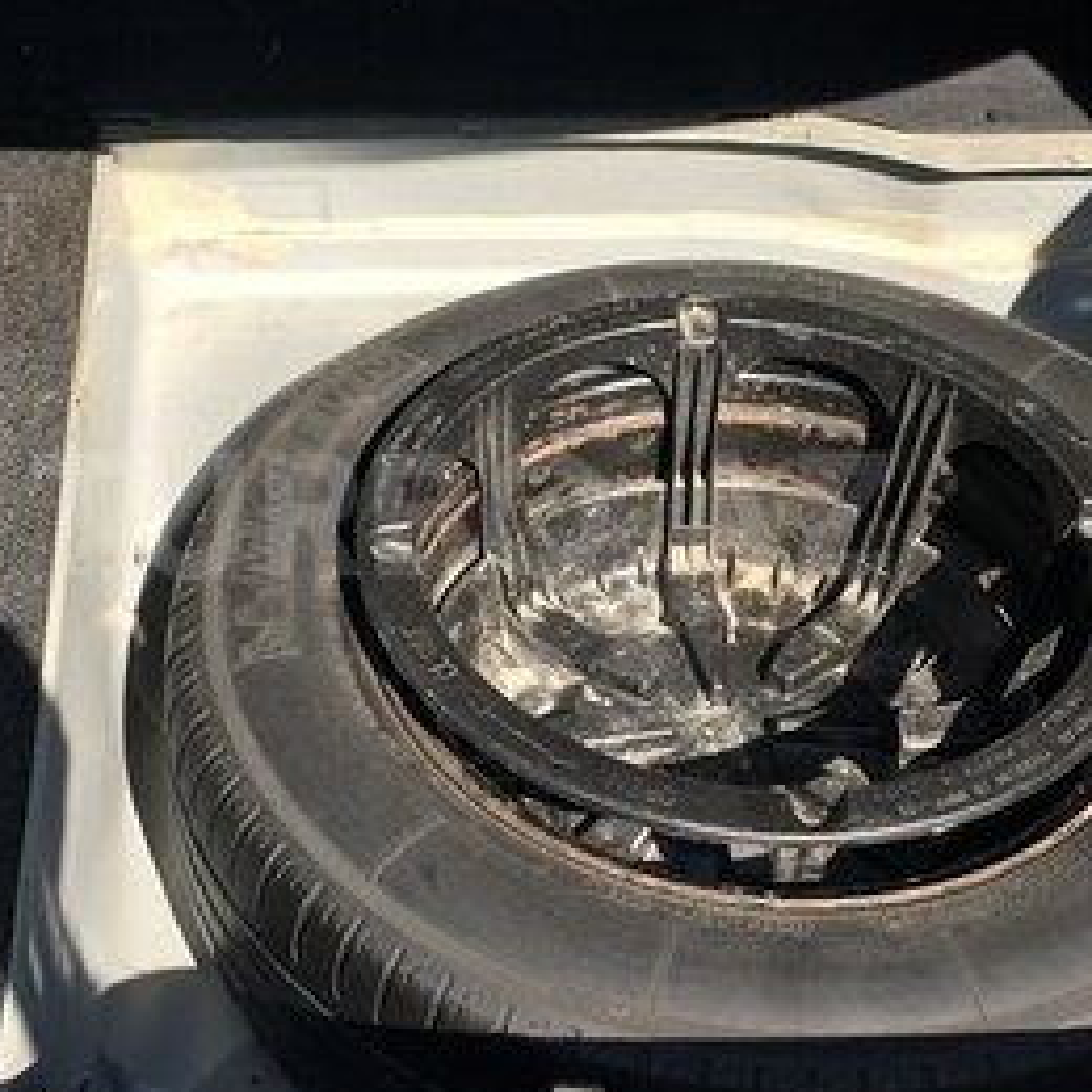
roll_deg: -0.5
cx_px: 462
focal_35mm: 65
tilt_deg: -44.5
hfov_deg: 26.5
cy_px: 514
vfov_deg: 26.5
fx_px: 2320
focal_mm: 4.15
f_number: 2.2
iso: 25
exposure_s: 1/527
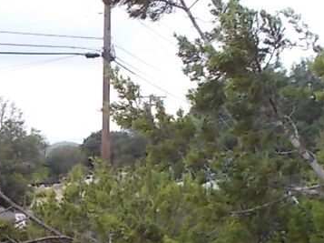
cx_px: 44
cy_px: 300
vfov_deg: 13.6
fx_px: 982
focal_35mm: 105
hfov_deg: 18.5
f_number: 3.2
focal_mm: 4.6
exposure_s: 1/160
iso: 80
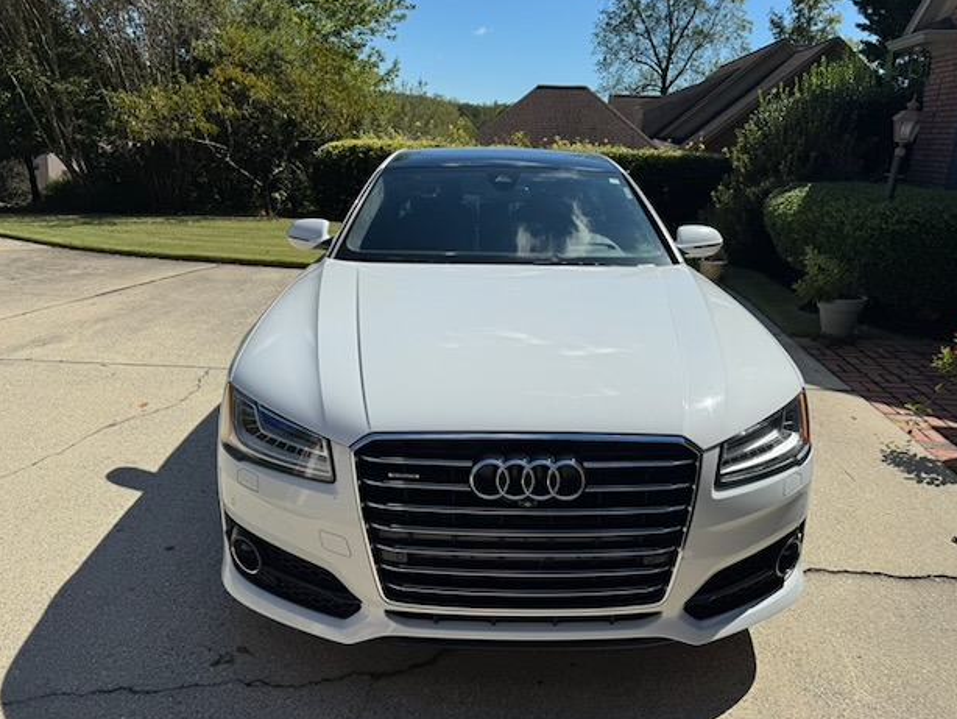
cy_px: 359
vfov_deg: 54.9
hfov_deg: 69.3
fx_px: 691
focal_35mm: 25
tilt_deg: -17.6
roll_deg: -2.7
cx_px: 496
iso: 80
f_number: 1.78
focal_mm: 6.76
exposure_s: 1/7937
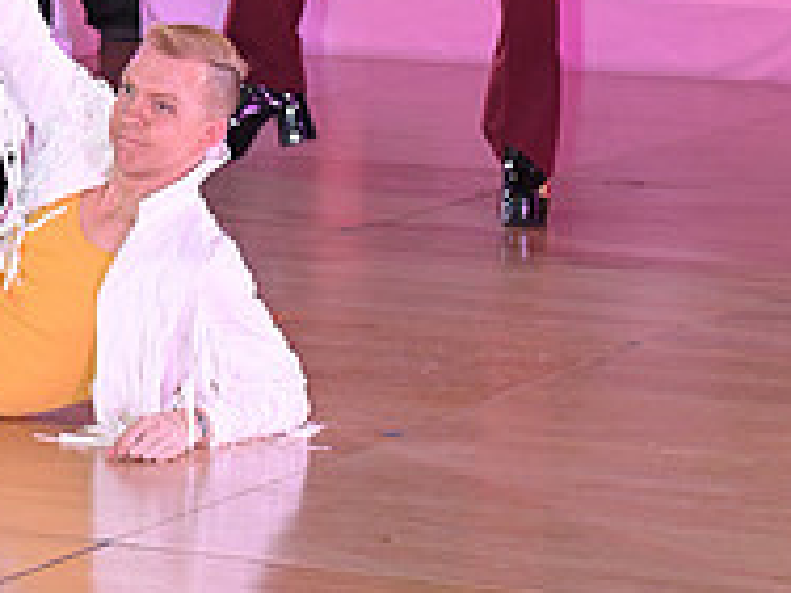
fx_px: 5827
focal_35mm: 255
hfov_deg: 7.8
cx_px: 179
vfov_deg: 5.8
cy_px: -189
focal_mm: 86
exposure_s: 1/200
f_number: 5.6
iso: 2000
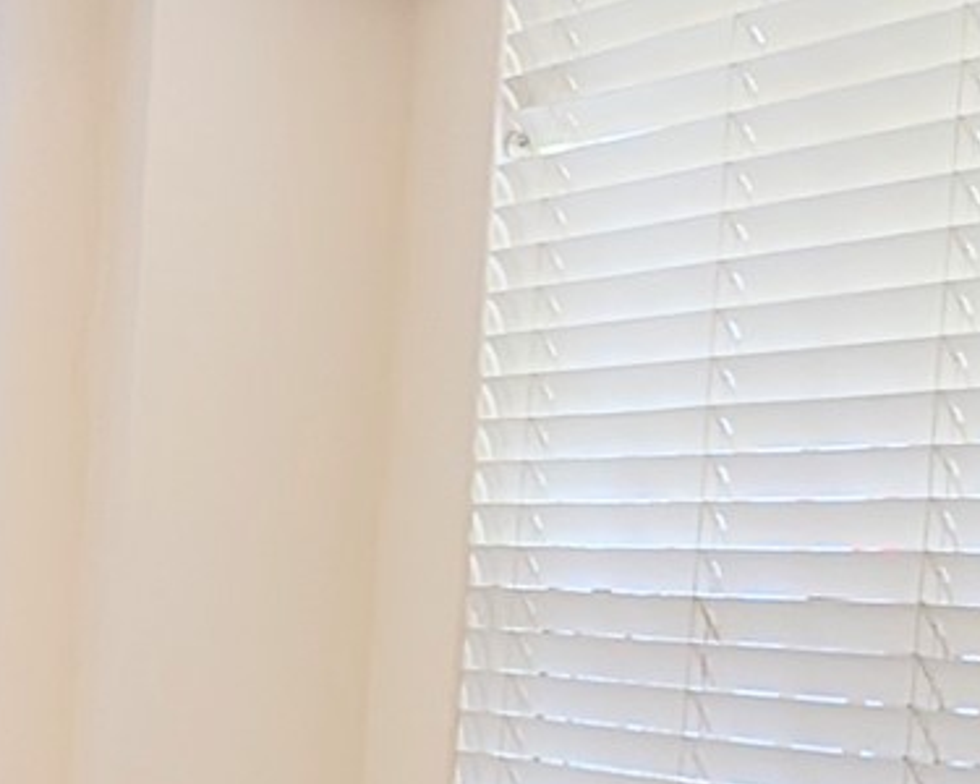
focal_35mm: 128
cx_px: -1270
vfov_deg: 11.5
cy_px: 1210
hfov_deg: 12.3
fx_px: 3713
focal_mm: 4.53
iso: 67
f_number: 1.7
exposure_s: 1/40
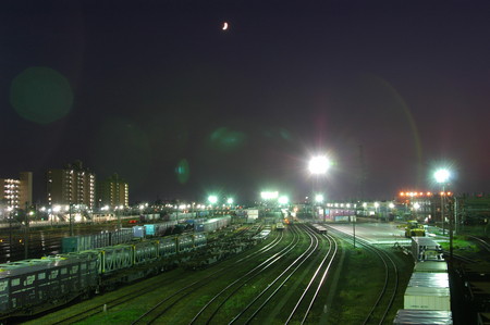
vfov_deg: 29.8
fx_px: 612
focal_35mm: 45
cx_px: 245
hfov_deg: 43.6
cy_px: 162
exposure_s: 8
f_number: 7.1
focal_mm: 30
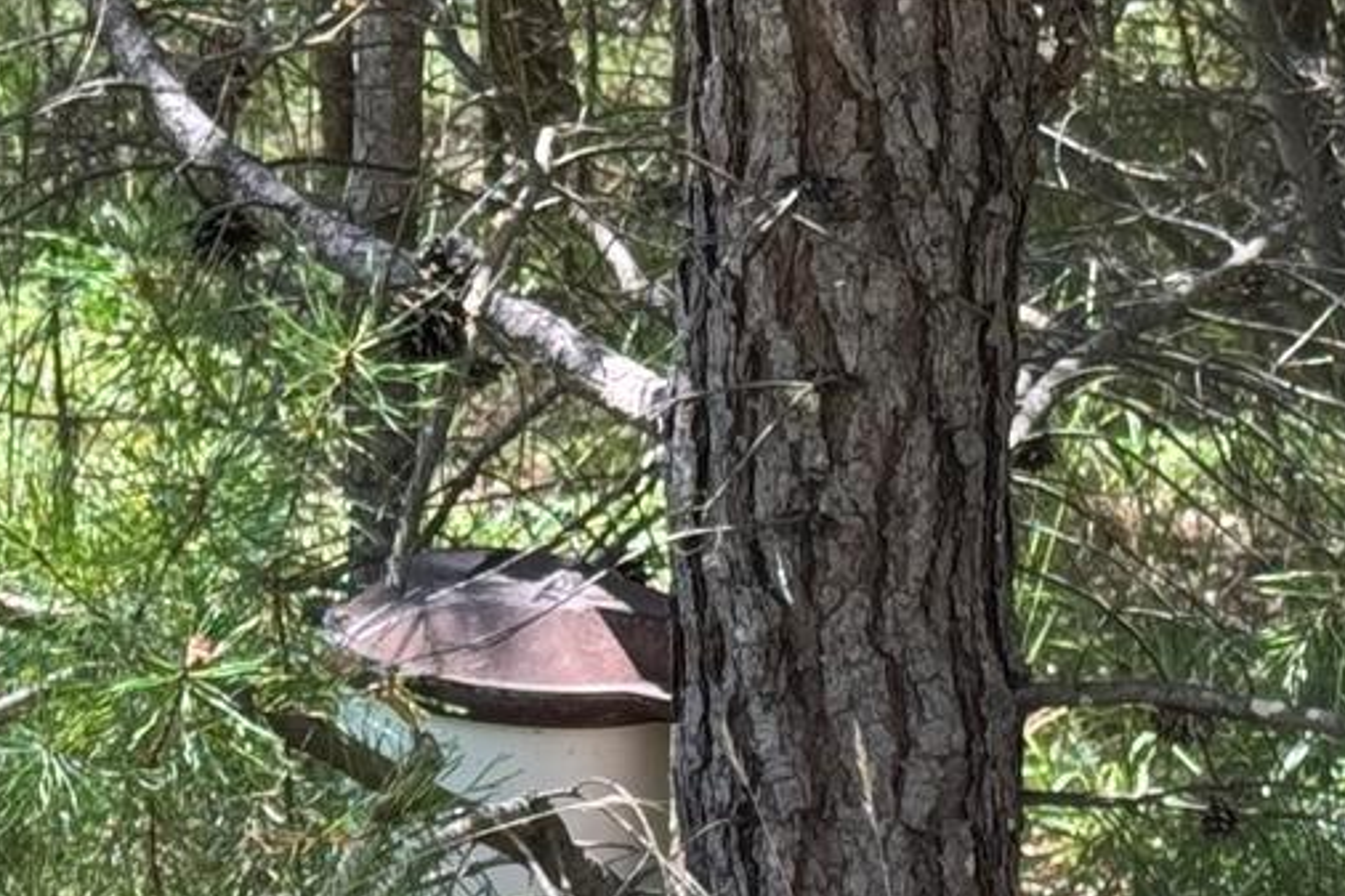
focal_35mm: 202
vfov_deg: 6.8
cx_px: 688
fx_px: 7544
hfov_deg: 10.2
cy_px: 181
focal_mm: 6.76
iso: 64
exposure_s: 1/239
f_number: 1.78
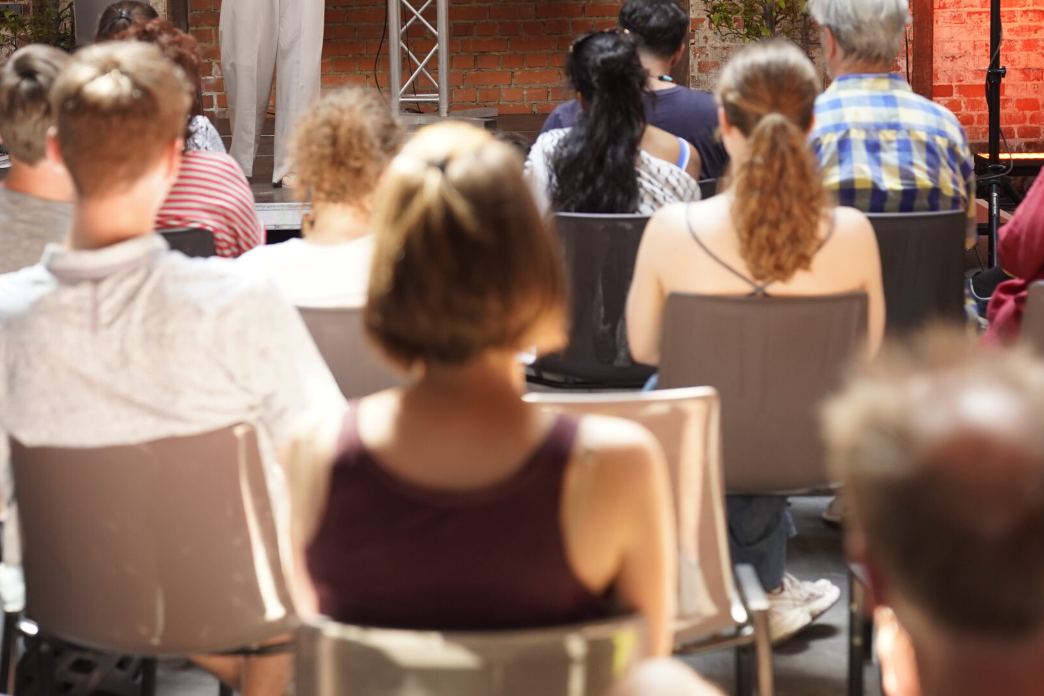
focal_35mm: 87
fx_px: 2523
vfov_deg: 15.6
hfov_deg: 23.3
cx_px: 354
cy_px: 147
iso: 1250
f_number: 2.8
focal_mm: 55
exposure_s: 1/200
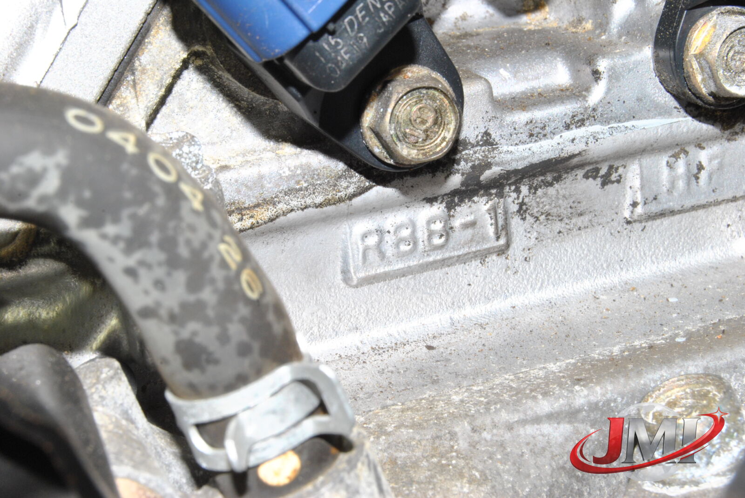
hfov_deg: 24.6
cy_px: 249
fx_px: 1709
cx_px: 372
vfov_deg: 16.6
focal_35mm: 82
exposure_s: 1/8
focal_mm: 55
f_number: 22
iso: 400
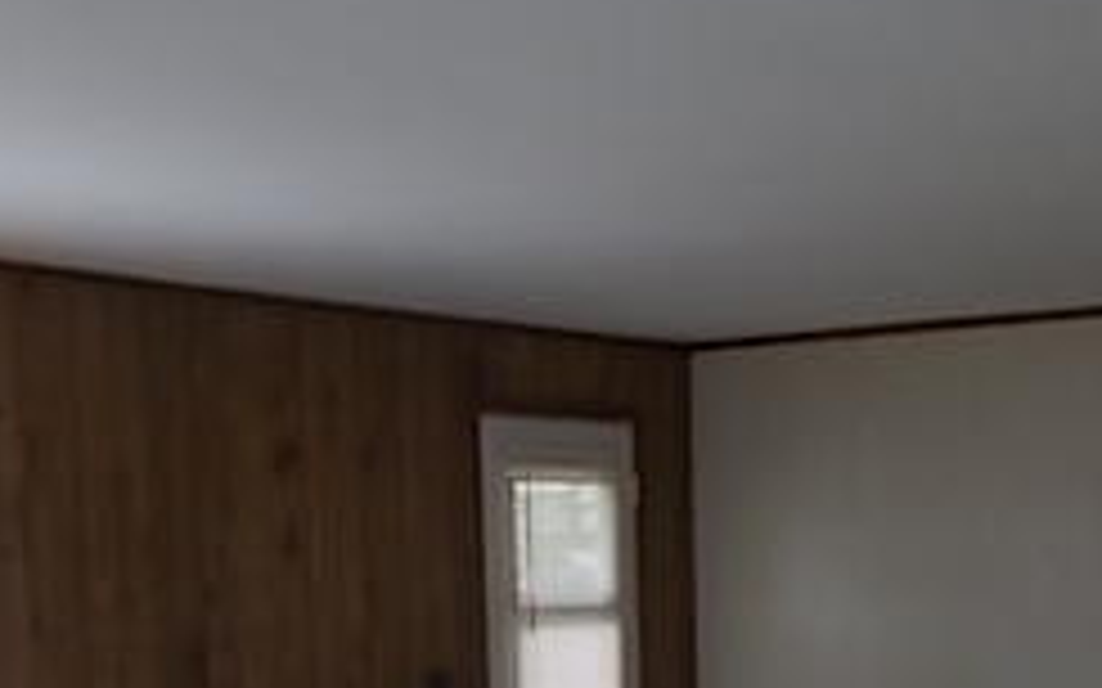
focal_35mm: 72
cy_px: 868
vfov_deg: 17.1
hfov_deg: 28.4
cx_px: 742
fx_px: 2162
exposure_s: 1/50
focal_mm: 4.6
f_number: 3.2
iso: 80
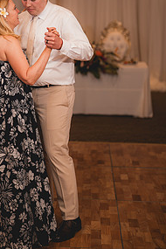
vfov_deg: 25.4
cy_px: 69
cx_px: 38
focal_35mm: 79
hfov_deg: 17.2
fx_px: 546
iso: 80
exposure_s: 1/250
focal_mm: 50
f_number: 1.2
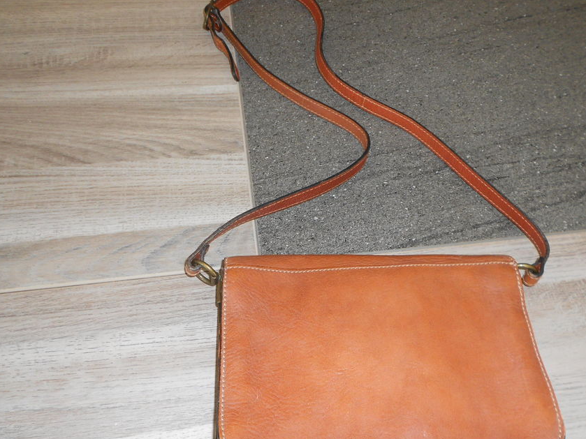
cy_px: 246
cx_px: 331
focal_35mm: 31
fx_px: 525
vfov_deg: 45.3
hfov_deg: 58.2
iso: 100
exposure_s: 1/25
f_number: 3.2
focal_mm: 4.6
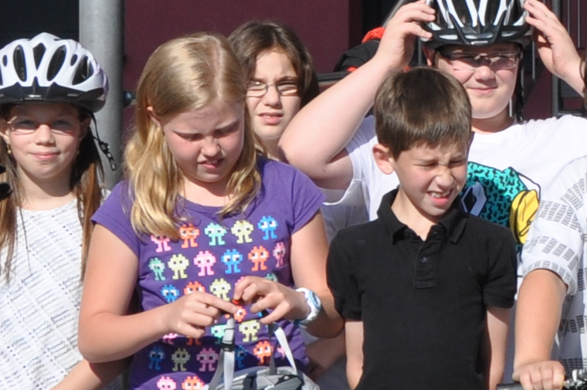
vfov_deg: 6.7
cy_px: -4
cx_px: 1135
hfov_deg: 9.5
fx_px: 3306
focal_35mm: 203
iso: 200
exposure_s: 1/400
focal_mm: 24
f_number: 10
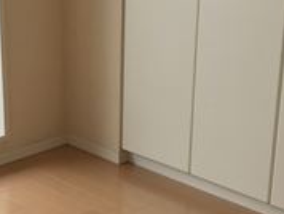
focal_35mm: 104
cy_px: 201
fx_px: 854
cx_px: 13
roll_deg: +2.5
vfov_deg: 14.1
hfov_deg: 18.5
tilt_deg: -24.7
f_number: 2.2
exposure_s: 1/218
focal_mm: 4.15
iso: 32
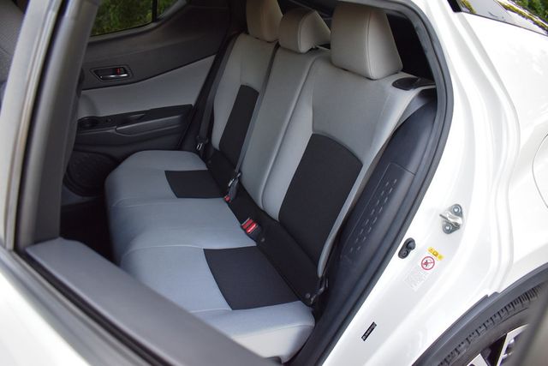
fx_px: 411
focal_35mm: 27
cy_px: 183
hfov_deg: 67.4
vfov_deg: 48.0
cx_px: 274
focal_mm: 18
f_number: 3.5
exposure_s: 1/250
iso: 640
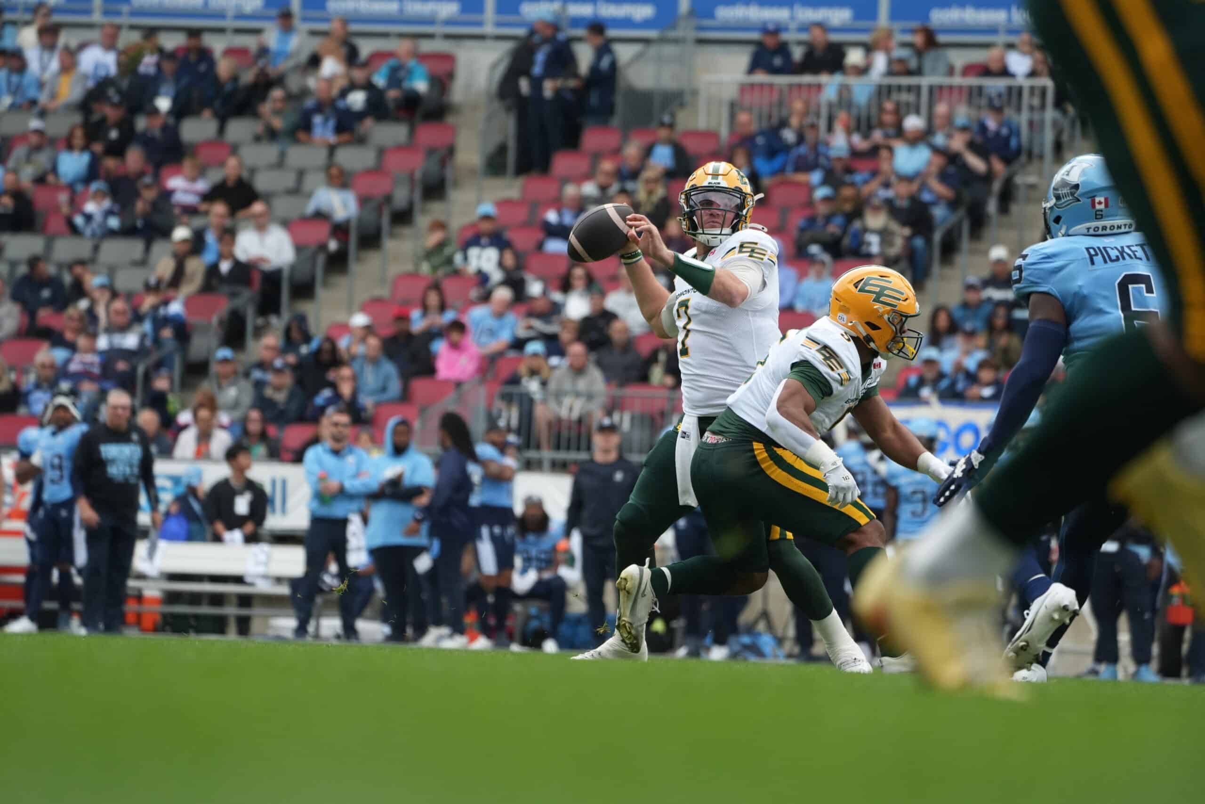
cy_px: 402
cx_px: 602
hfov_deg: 7.5
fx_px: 9171
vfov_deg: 5.0
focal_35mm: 274
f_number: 5.6
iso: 1600
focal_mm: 274
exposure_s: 1/2500
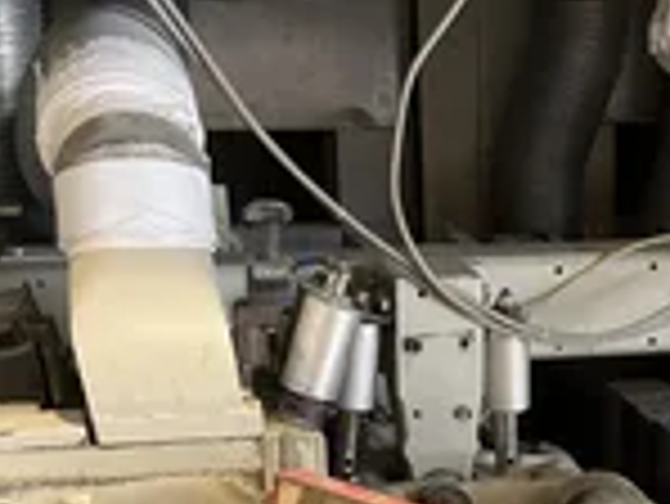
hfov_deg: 24.5
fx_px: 1511
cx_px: 567
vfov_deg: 18.4
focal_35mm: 78
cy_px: 513
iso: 100
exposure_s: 1/60
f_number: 1.8
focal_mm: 3
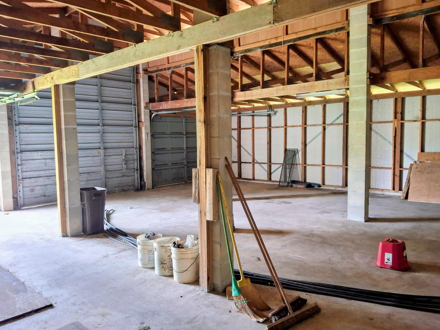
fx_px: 330
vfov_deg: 53.0
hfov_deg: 67.3
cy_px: 170
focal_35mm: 26
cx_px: 223
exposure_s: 1/33
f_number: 1.8
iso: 200
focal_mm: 4.69
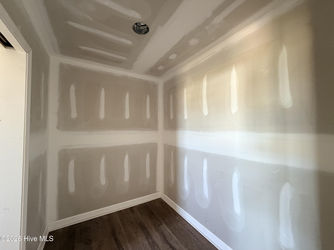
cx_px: 167
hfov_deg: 102.1
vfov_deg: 85.7
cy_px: 125
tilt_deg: +1.4
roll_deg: +0.1
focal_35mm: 14
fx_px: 135
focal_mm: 2.22
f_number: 2.2
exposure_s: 1/60
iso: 500
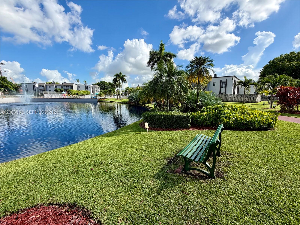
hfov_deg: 102.1
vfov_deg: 85.7
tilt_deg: -8.9
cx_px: 150
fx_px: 121
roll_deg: +0.7
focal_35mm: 14
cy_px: 112
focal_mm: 2.22
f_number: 2.2
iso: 25
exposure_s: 1/770
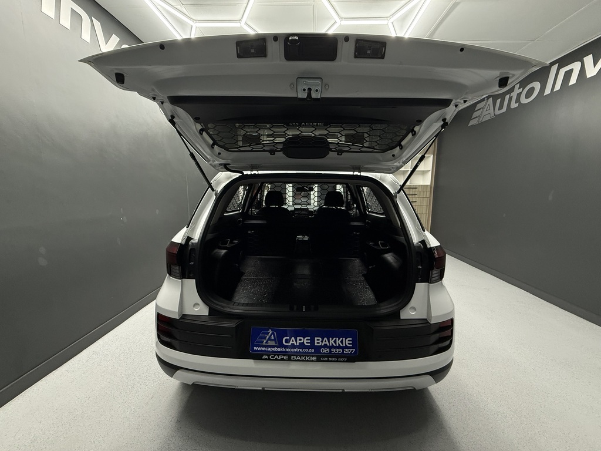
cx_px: 300
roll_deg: +0.1
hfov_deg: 102.1
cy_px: 226
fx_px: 243
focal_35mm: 14
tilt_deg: -8.0
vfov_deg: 85.7
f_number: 2.2
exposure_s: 1/100
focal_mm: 2.22
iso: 250
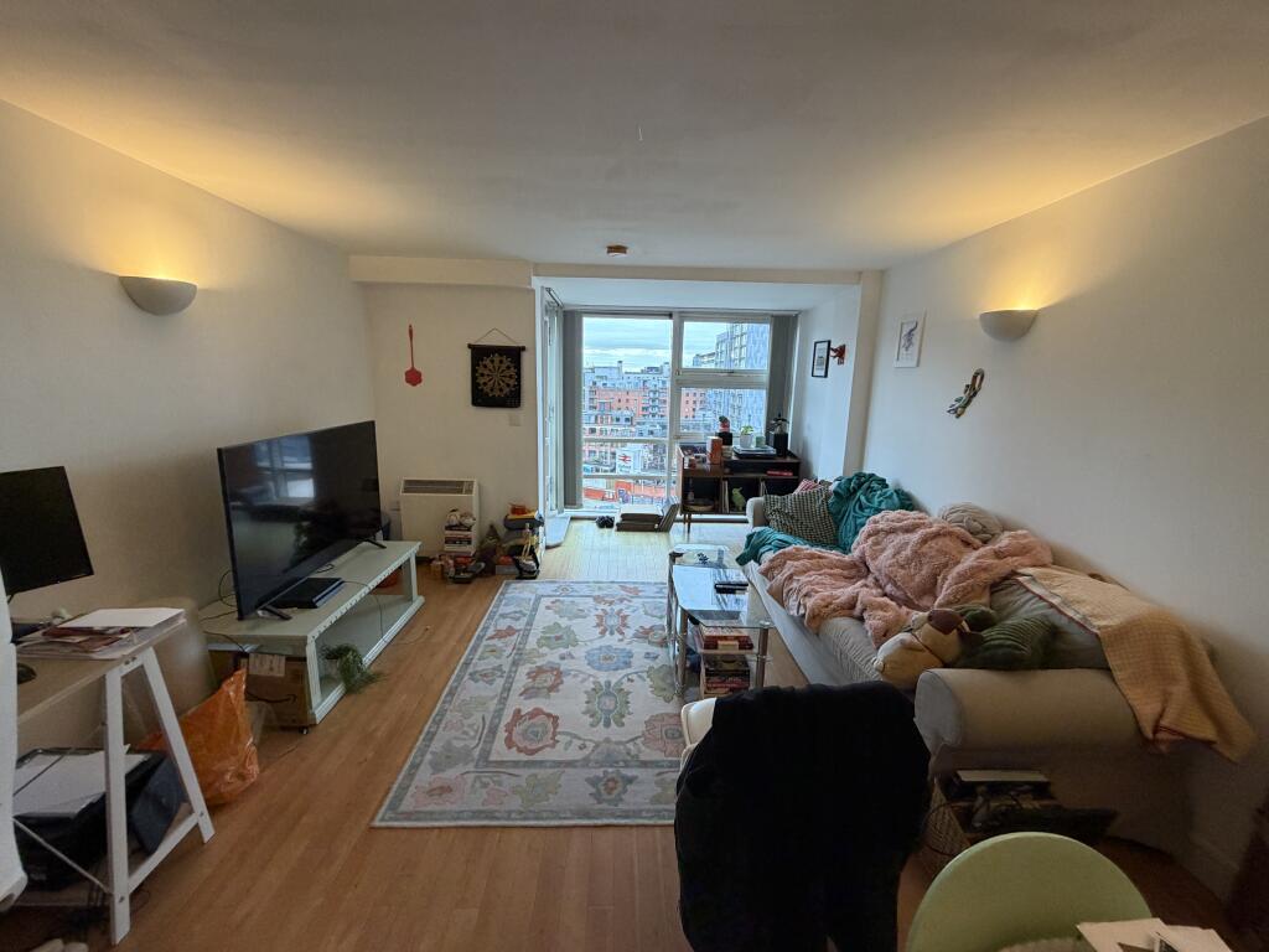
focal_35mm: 14
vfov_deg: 85.7
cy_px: 476
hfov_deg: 102.1
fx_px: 513
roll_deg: -2.1
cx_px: 634
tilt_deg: -10.6
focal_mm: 2.22
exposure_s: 1/50
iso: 250
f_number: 2.2
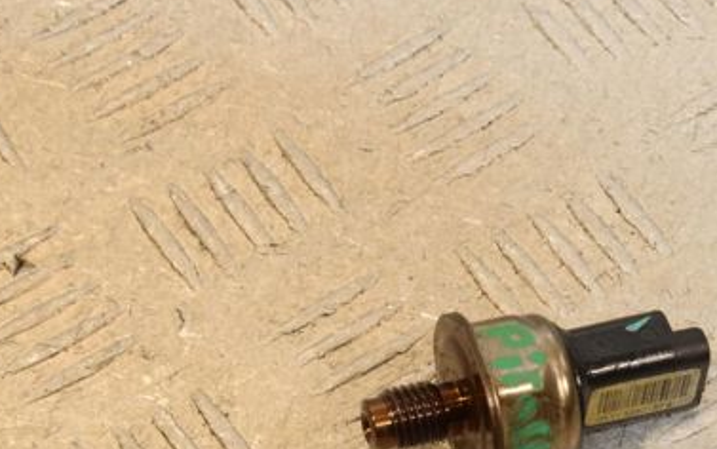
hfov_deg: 12.2
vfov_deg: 7.7
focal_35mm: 171
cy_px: 375
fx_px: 3343
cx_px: 489
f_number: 11
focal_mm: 66
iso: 1600
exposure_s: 1/125
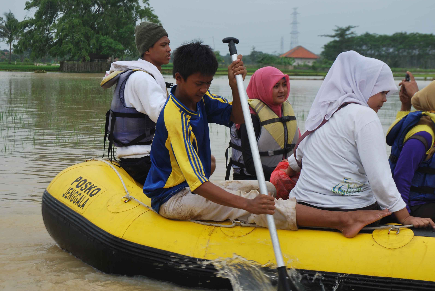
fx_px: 883
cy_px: 132
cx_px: 203
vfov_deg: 18.7
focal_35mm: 73
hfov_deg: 27.7
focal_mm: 40
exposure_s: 1/200
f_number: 7.1
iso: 100
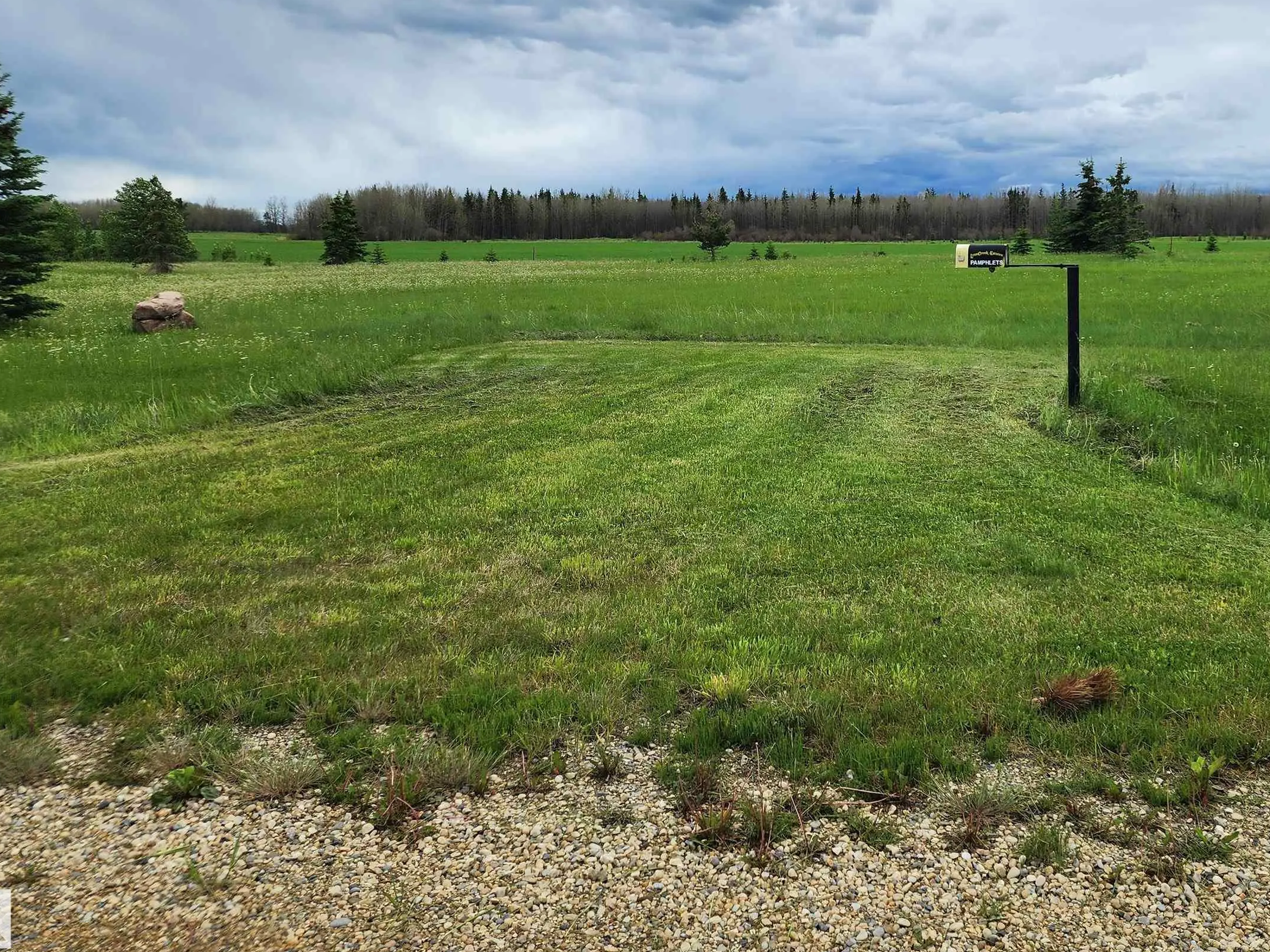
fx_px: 1211
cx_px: 862
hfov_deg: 54.1
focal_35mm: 33
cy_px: 287
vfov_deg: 42.1
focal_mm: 6.4
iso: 12
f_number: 1.8
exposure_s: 1/1135
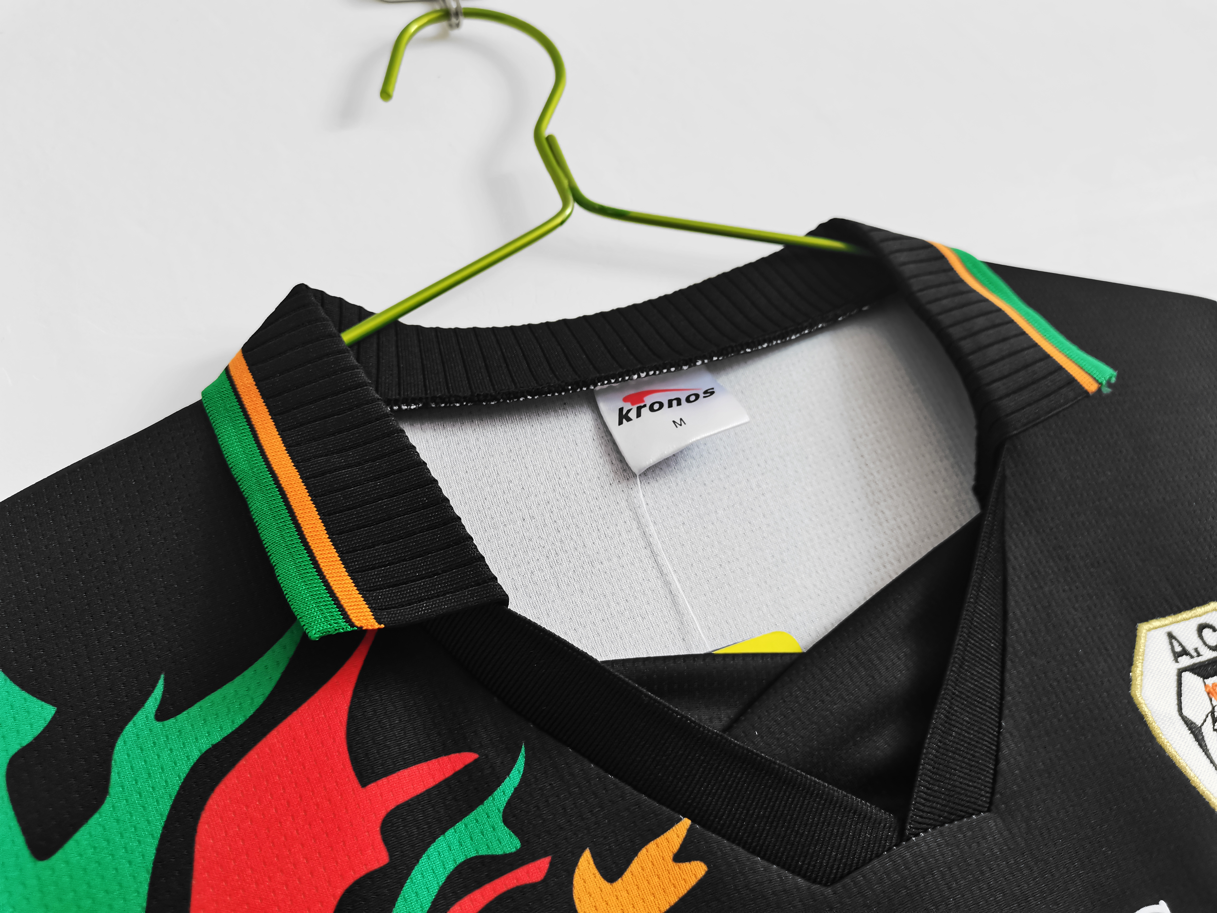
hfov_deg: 67.3
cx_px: 608
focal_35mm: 26
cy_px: 456
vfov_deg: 53.1
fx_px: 914
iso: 160
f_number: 1.8
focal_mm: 5.58
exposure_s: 1/100
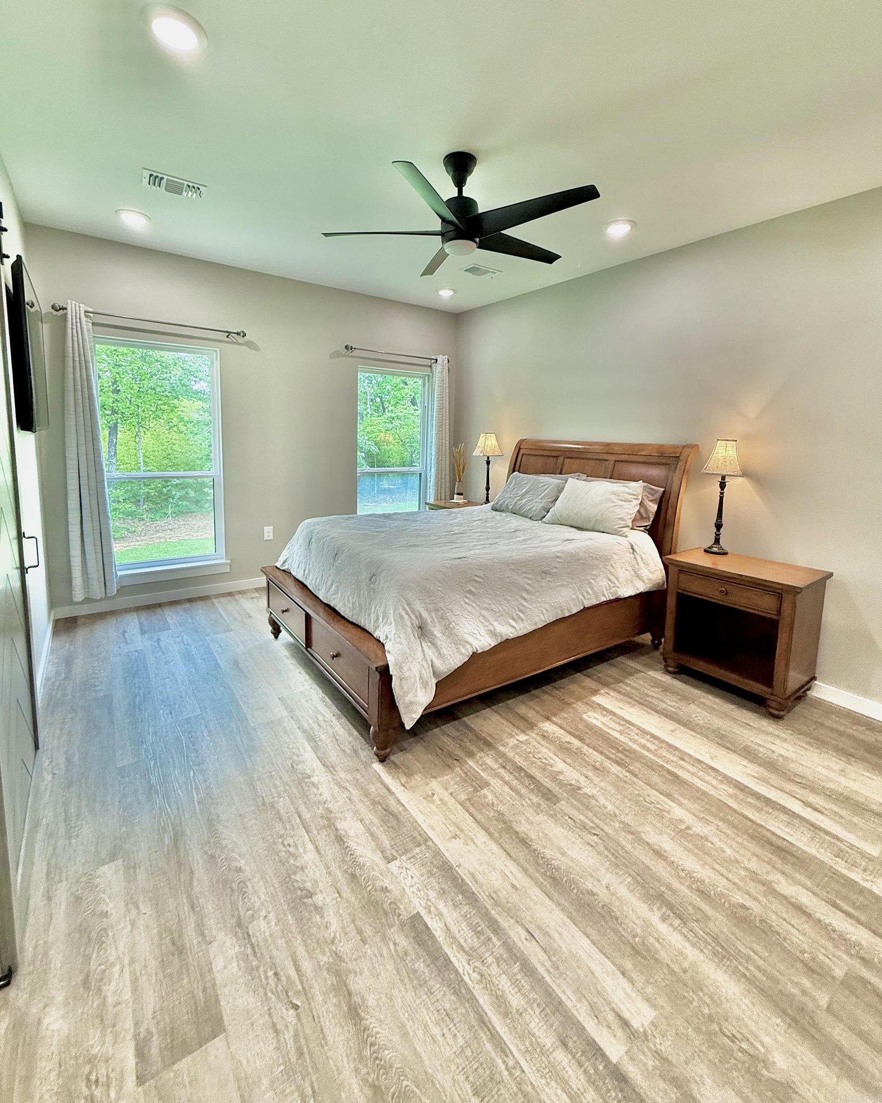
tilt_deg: -7.7
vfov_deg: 96.5
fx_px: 489
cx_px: 438
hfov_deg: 84.0
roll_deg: -1.9
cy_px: 499
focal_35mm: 15
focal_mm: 2.22
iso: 200
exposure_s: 1/120
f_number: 2.2
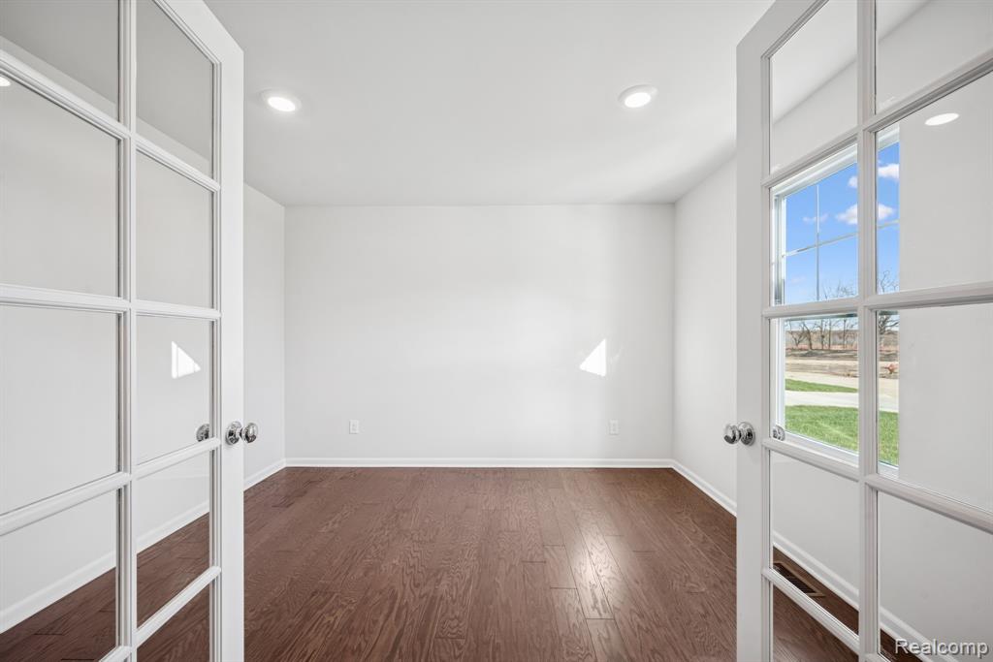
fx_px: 386
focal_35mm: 14
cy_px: 331
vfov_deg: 81.2
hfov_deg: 104.2
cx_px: 496
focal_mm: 14
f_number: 9
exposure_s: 1/2.5
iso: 100
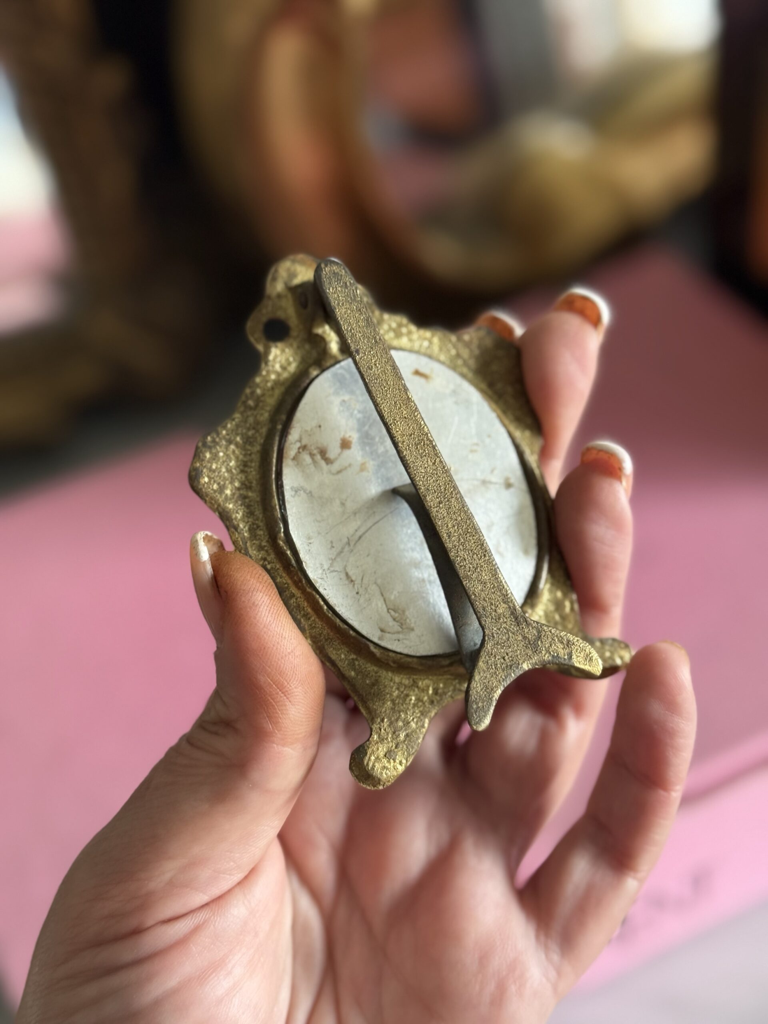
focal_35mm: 48
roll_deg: +6.3
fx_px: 1420
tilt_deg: -43.2
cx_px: 384
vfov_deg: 39.7
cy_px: 512
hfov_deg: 30.3
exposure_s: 1/60
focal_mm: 6.76
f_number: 1.78
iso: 160
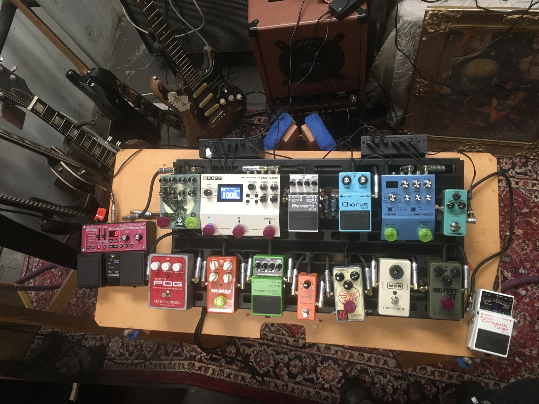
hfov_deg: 61.7
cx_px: 270
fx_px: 452
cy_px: 202
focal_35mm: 29
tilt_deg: -67.9
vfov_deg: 48.2
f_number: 2.2
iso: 160
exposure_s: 1/33
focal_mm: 4.15
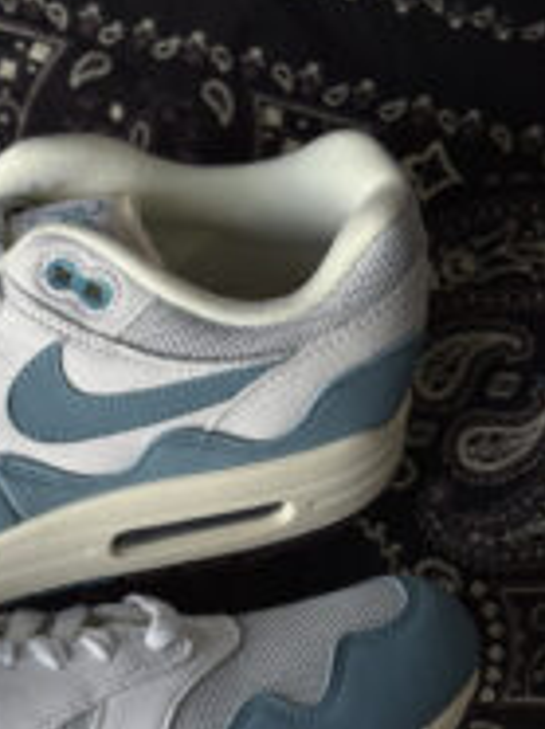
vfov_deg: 17.5
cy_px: 576
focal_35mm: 112
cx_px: -35
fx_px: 2357
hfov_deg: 13.0
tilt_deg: -84.0
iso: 64
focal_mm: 5.96
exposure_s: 1/60
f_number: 1.6
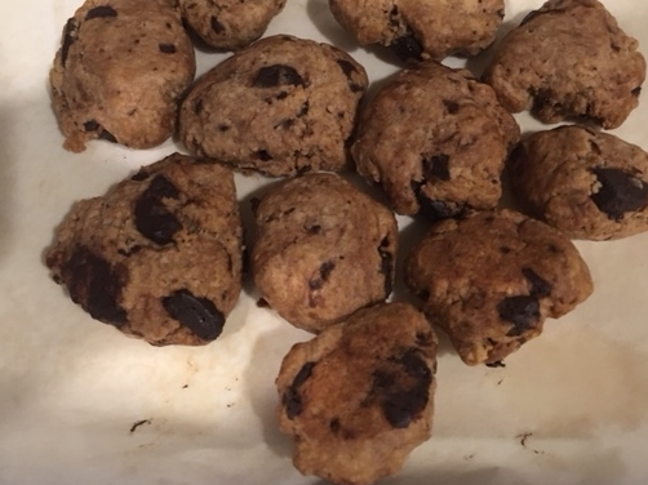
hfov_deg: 50.1
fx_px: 692
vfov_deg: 38.4
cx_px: 336
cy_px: 186
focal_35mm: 37
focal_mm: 4.15
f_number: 2.2
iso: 400
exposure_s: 1/15
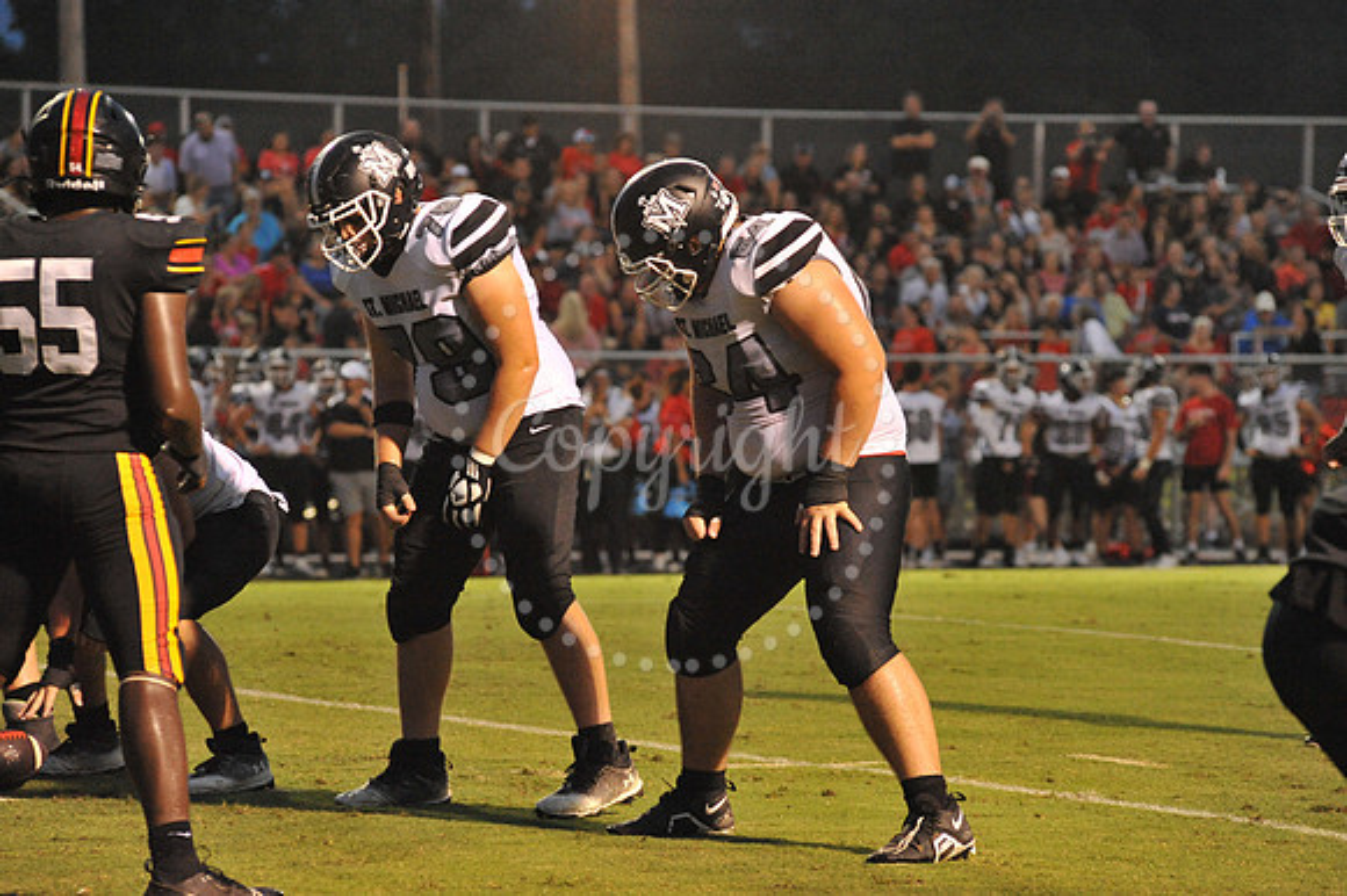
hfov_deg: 10.3
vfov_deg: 6.9
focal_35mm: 200
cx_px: 674
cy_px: 448
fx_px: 7479
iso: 6400
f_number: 5.6
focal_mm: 200
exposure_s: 1/200
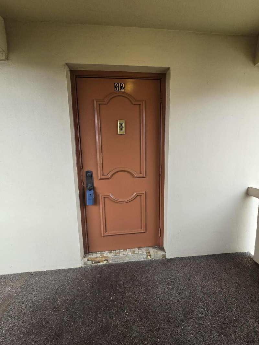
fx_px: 130
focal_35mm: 13
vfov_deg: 106.2
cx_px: 130
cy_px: 172
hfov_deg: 89.9
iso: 80
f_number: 2.2
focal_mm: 2.2
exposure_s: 1/120
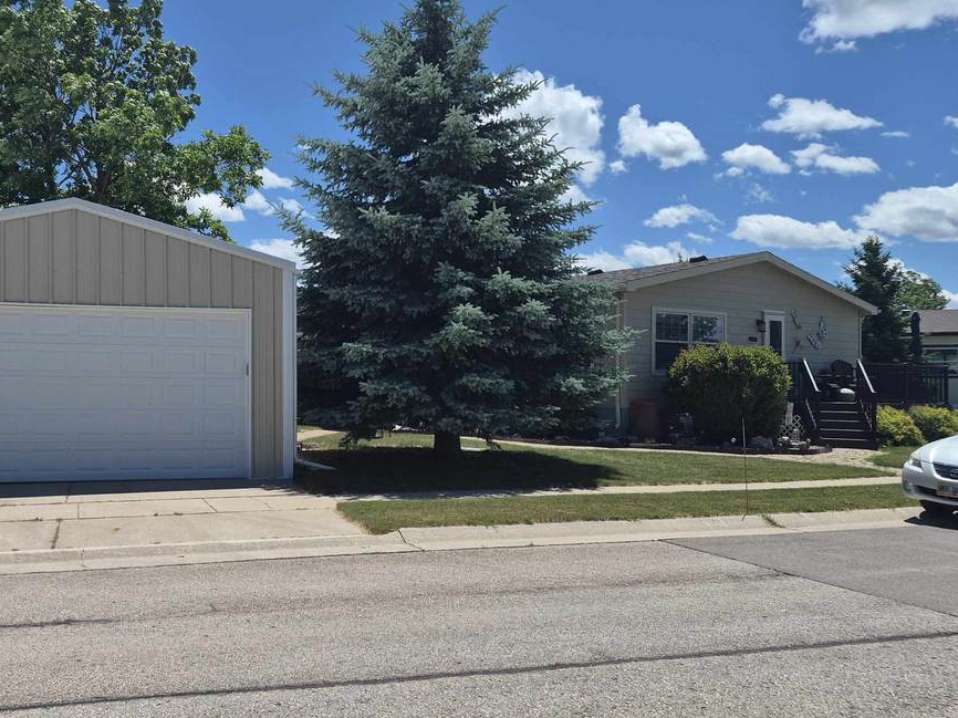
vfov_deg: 41.8
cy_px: 352
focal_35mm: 34
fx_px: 941
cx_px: 376
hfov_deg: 53.5
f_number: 1.8
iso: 80
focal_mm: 5.4
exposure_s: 1/7696
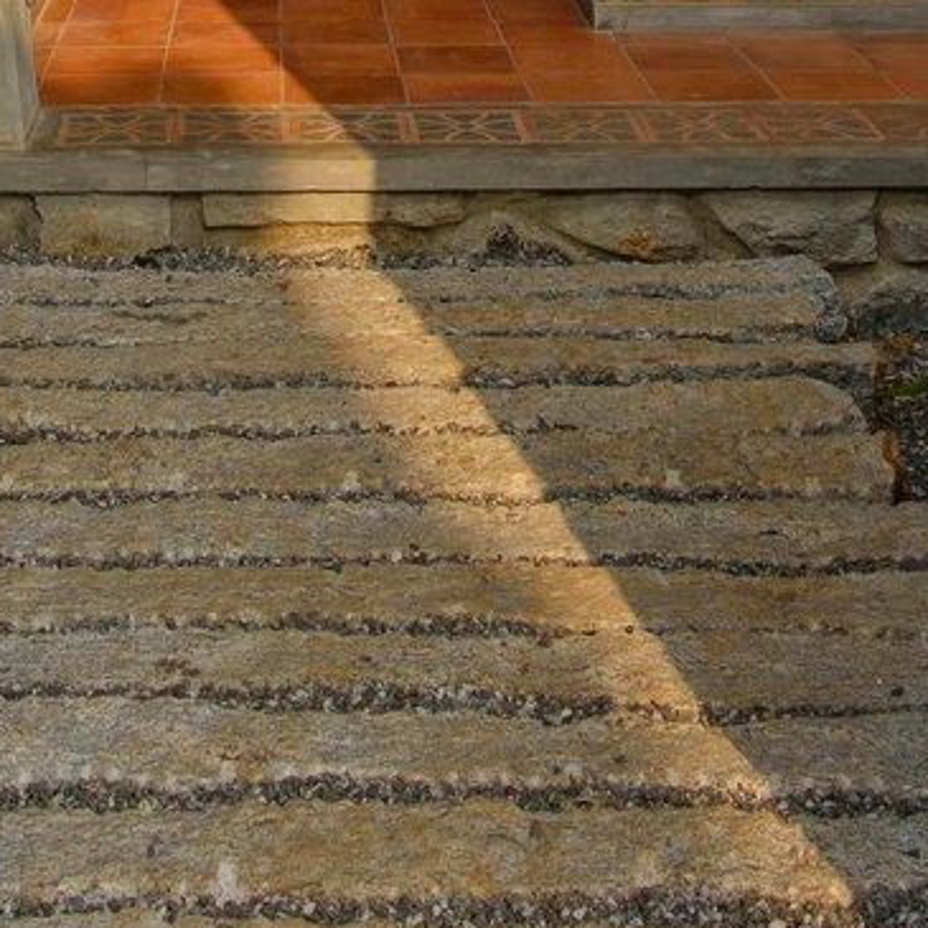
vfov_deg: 22.0
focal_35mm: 67
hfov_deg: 25.7
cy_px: -407
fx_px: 2032
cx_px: 384
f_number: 5.6
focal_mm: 16
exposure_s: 1/500
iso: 100
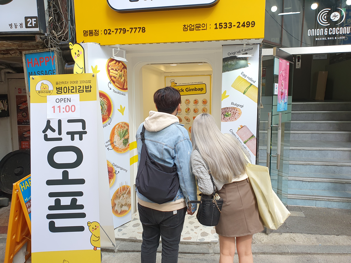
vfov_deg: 53.1
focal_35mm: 26
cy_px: 132
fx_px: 264
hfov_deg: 67.3
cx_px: 176
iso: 50
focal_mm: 4.32
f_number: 2.4
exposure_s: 1/162
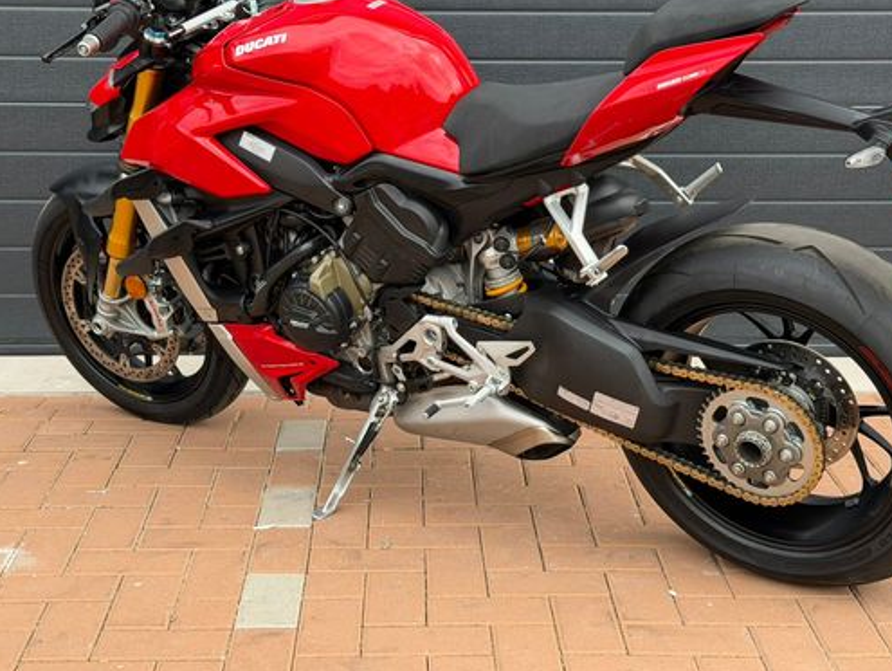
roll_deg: +0.2
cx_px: 456
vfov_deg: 23.6
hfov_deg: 31.2
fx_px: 1599
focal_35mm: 62
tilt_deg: -10.5
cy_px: 245
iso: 80
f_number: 1.78
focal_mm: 6.76
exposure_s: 1/1100
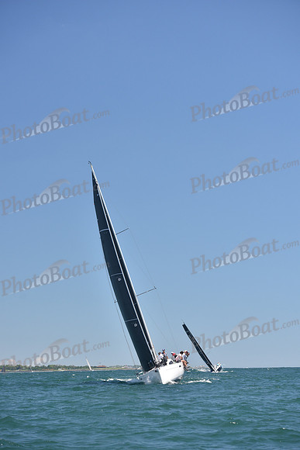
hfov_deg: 14.4
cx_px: 150
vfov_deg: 21.5
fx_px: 1187
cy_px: 225
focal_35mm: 95
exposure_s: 1/800
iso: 320
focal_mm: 95
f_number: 5
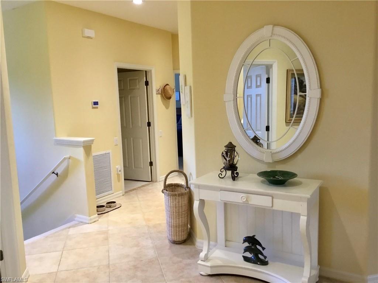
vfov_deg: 45.4
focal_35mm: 31
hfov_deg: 58.4
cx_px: 189
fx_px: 339
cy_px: 142
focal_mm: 3.3
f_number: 2.4
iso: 100
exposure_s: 1/30
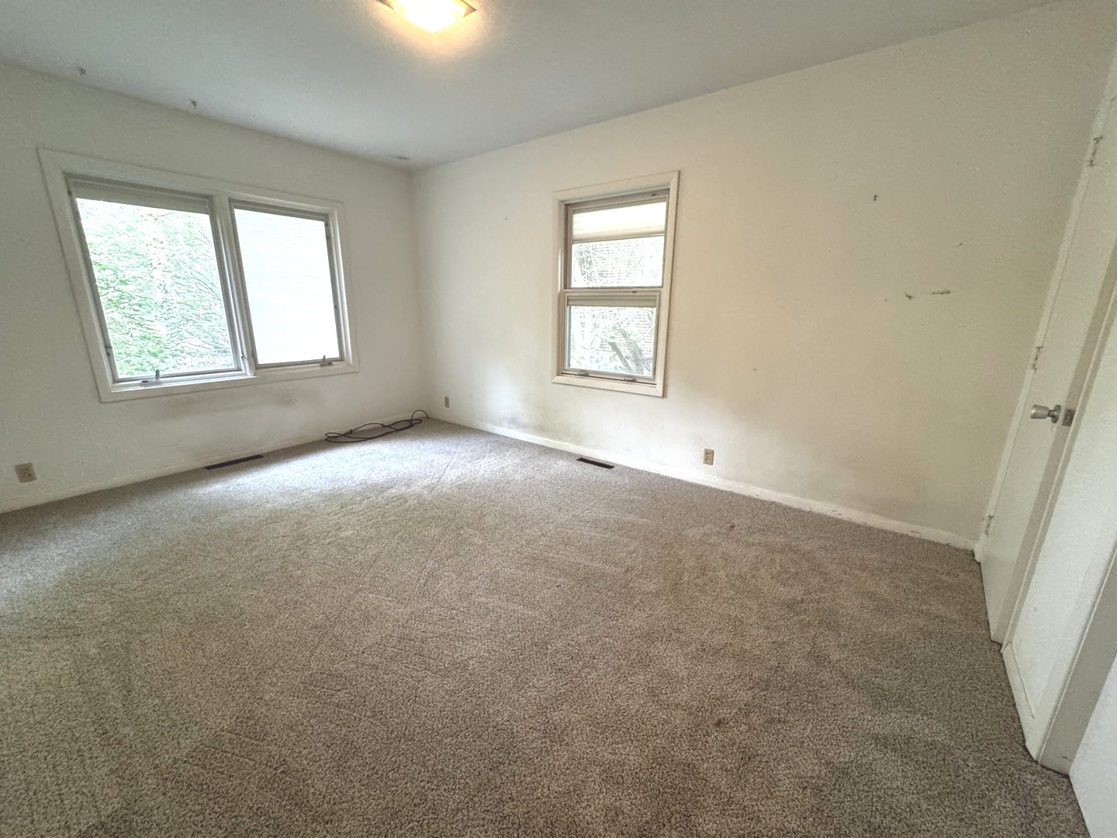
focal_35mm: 14
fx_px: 452
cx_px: 558
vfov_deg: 85.7
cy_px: 419
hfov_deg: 102.1
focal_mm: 2.22
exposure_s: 1/60
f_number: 2.2
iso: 500
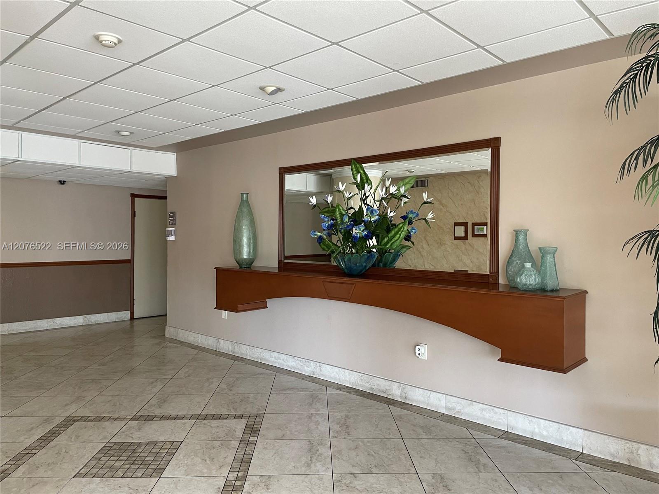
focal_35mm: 26
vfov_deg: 53.1
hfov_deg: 67.3
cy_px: 247
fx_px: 495
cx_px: 330
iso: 125
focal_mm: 4.2
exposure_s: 1/89
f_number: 1.6
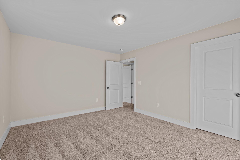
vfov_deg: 73.7
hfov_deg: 96.7
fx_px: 107
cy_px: 82
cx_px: 116
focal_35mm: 16
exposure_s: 1/30
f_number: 7.1
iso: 200
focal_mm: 15
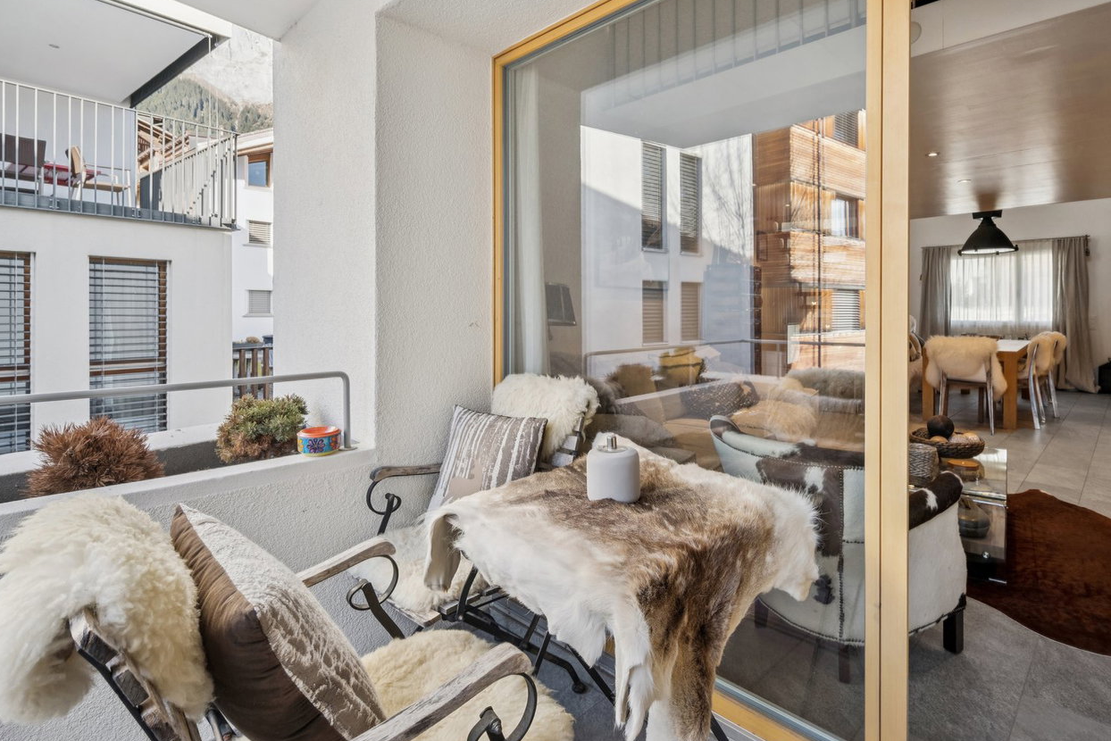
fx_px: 556
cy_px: 320
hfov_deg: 89.8
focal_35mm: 18
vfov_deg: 67.1
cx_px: 597
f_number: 9
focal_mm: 14
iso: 200
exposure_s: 1/20
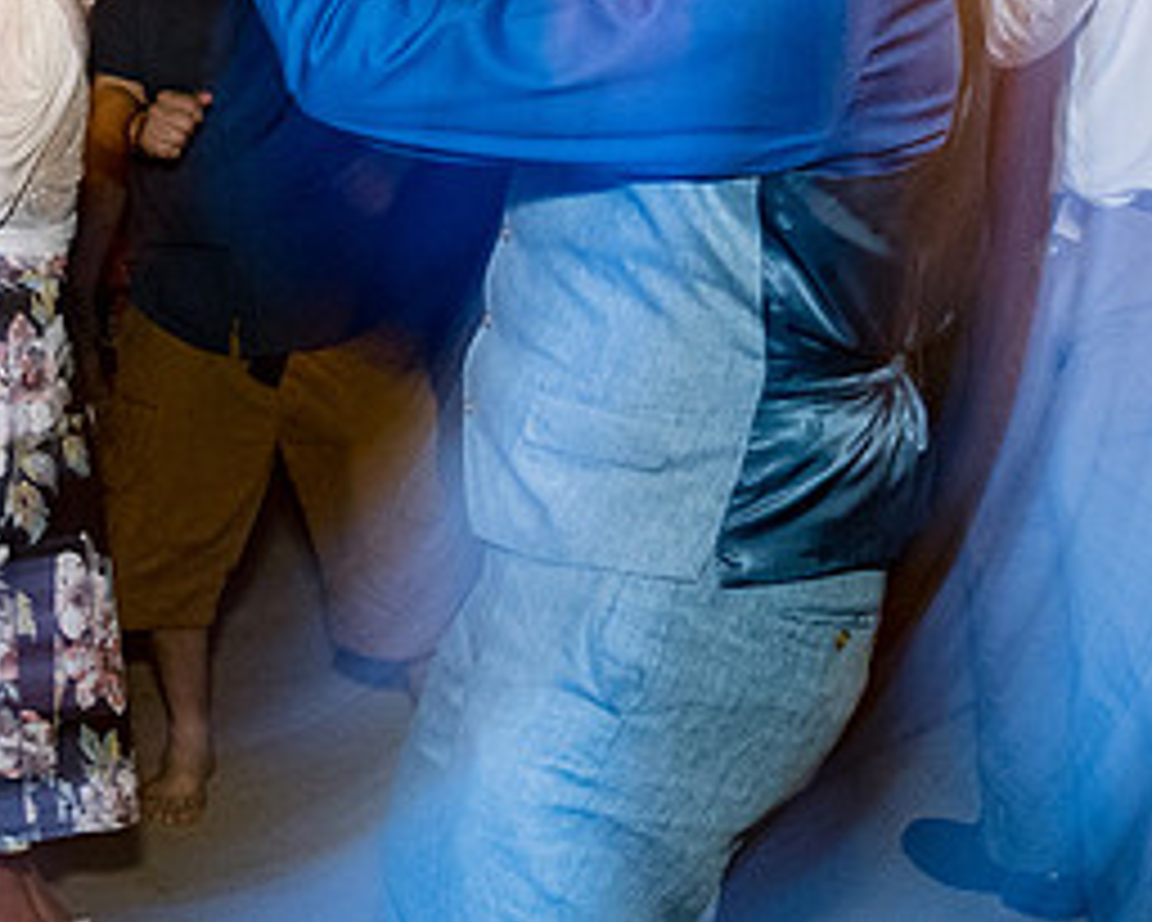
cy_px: 345
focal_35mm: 75
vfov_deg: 20.4
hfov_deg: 25.0
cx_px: 231
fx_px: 2558
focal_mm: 16
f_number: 9
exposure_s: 1/8
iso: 2000
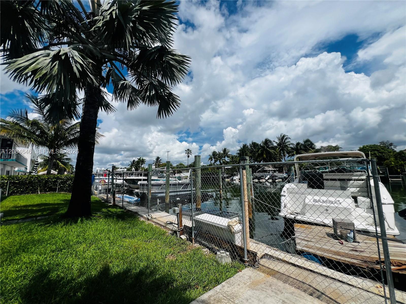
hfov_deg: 106.2
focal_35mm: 13
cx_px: 203
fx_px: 152
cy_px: 152
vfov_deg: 89.9
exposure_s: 1/4386
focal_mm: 1.57
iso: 32
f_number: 1.8
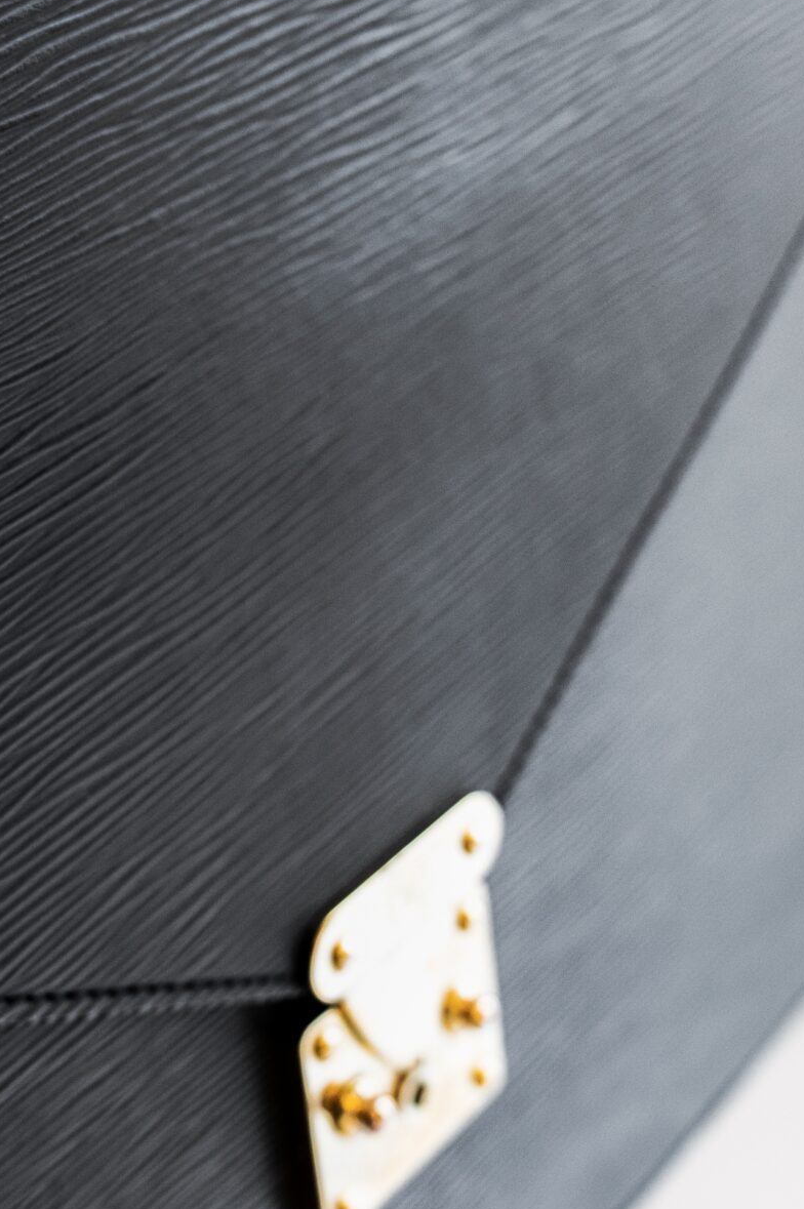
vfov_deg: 26.6
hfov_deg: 17.9
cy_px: 444
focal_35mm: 76
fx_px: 2550
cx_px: 246
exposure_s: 1/25
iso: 400
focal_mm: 35
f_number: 5.6
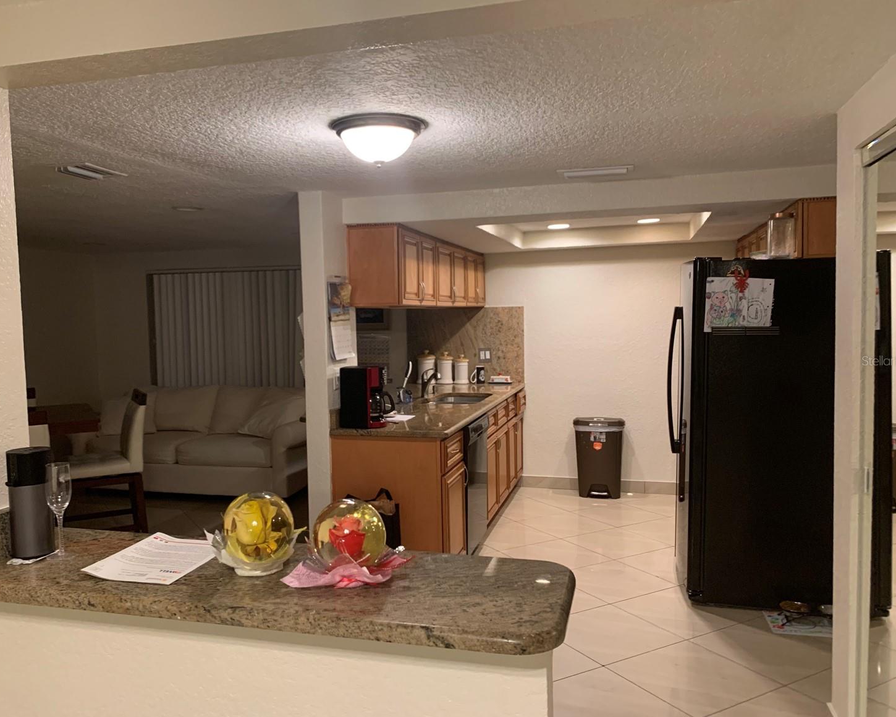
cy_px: 360
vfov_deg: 51.5
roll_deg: +0.4
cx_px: 426
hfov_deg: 62.2
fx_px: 743
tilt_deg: -2.8
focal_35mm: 28
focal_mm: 4.25
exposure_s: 1/60
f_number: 1.8
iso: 250
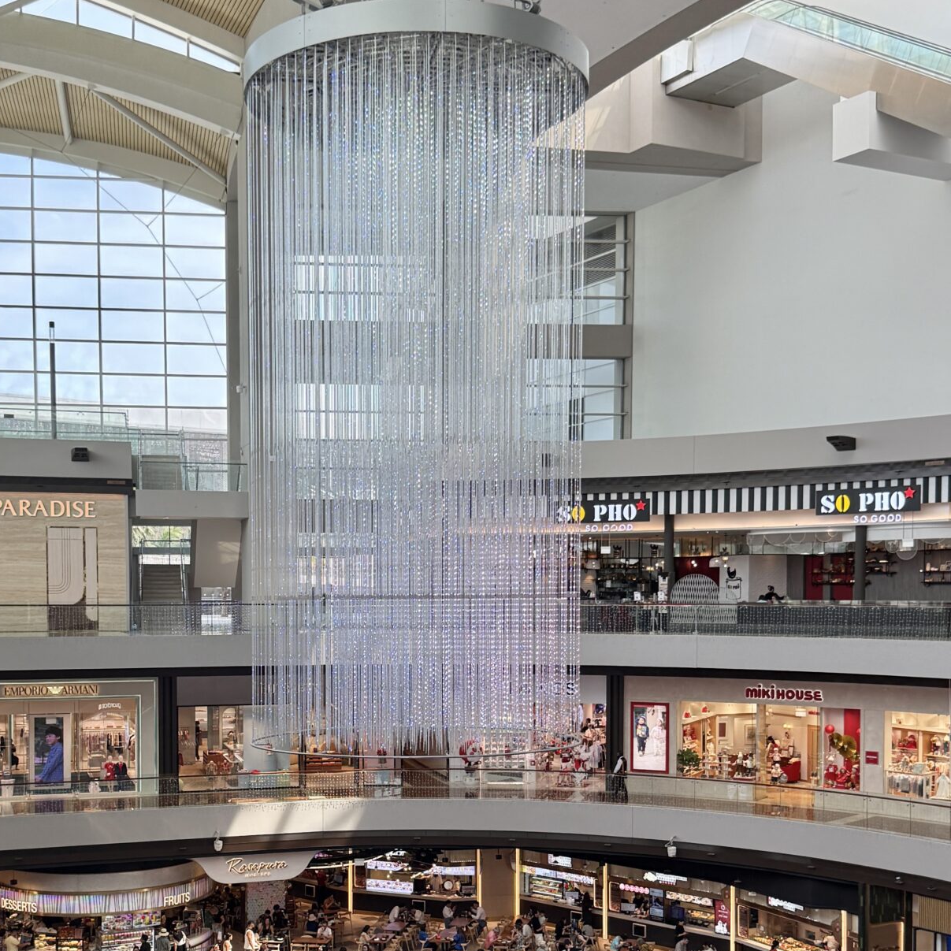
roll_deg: -0.2
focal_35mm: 45
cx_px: 384
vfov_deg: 36.8
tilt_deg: -2.5
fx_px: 1399
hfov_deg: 37.4
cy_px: 692
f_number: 1.78
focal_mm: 6.76
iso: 100
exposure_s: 1/765
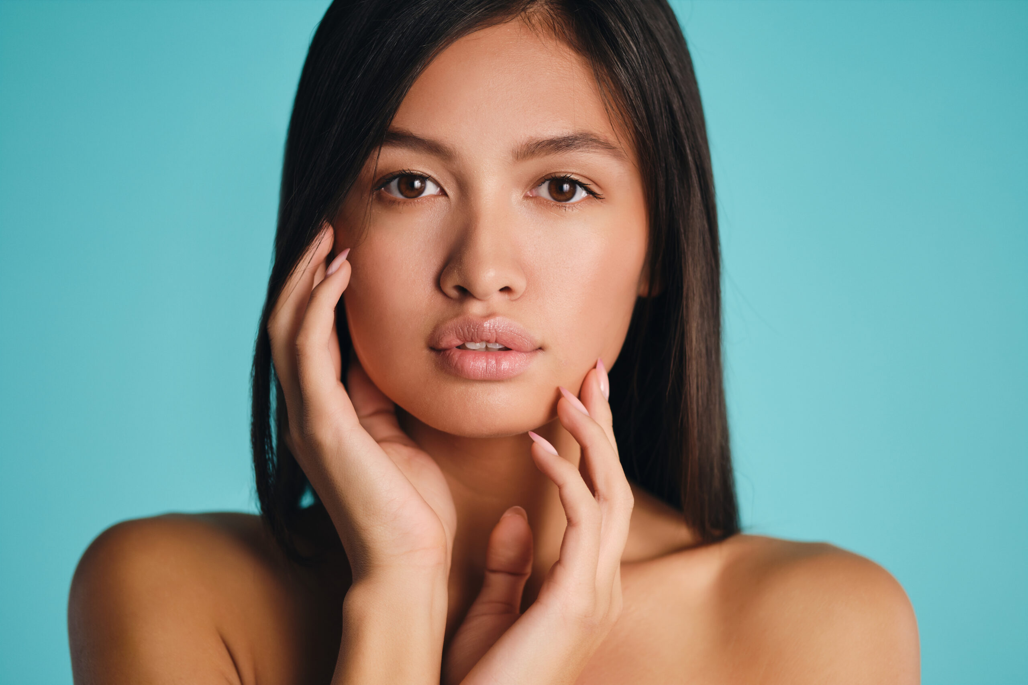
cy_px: 342
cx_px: 514
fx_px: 2142
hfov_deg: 27.0
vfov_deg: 18.2
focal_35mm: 75
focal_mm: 50
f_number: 2
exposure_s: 1/200
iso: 320
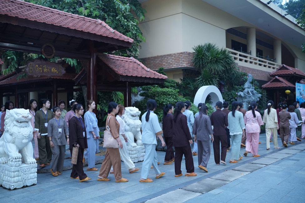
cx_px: 152
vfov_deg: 37.9
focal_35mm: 35
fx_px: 297
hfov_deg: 54.4
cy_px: 102
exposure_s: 1/125
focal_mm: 35
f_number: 2.8
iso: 3200
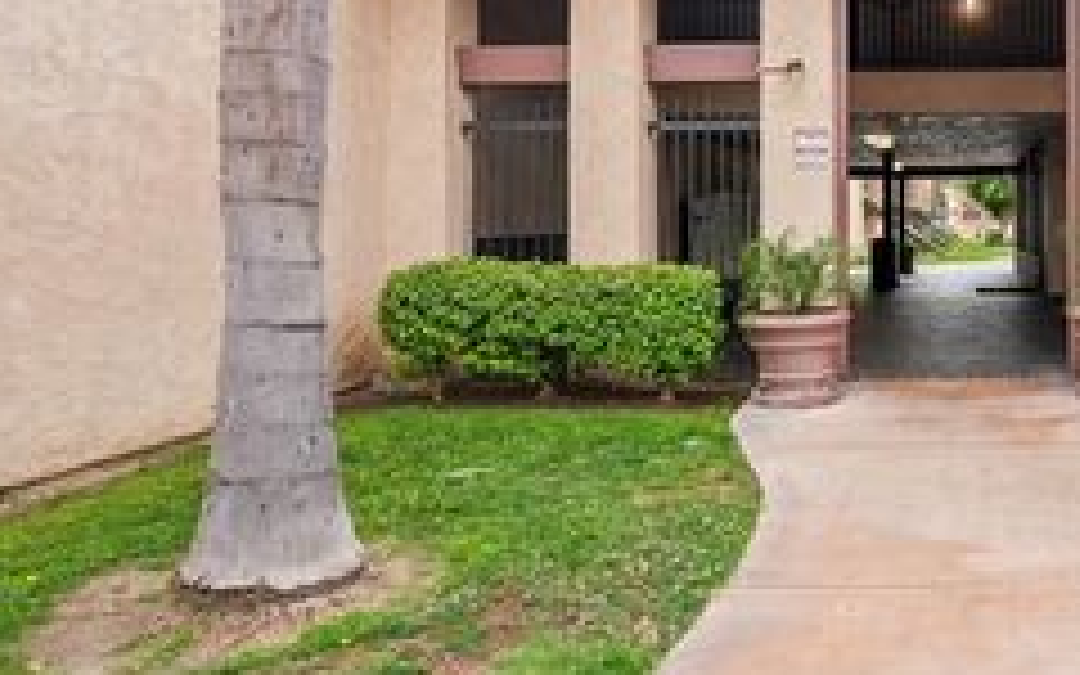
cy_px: 209
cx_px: 940
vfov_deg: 36.8
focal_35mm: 34
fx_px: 1001
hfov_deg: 51.2
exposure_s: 1/25
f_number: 4.5
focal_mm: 16
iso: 100
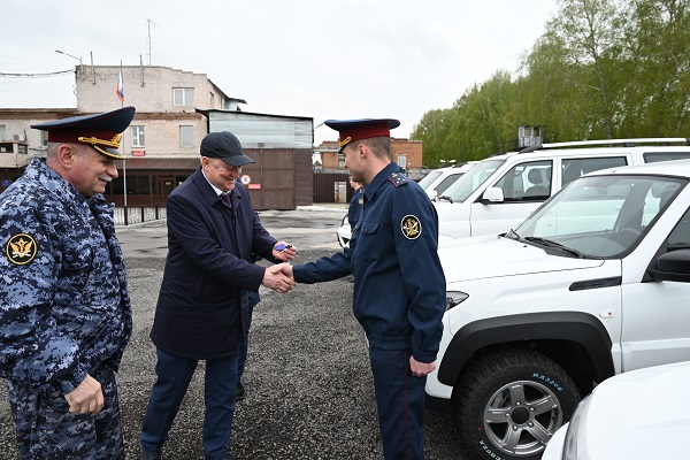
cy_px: 230
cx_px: 345
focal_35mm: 24
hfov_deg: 73.7
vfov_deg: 53.1
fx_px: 460
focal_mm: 24
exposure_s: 1/250
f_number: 5.6
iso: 200
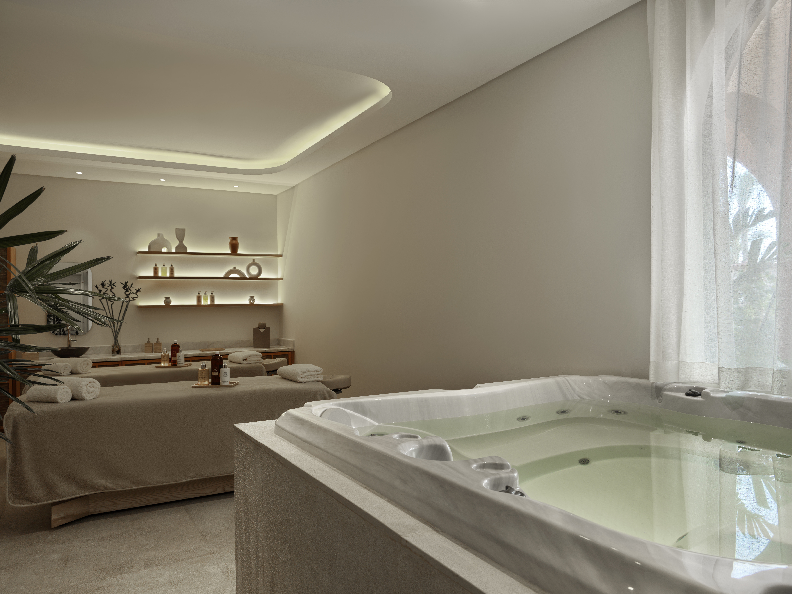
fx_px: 709
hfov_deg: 58.4
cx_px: 396
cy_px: 297
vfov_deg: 45.4
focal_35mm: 31
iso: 200
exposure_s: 1/3.33
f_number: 11
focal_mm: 40
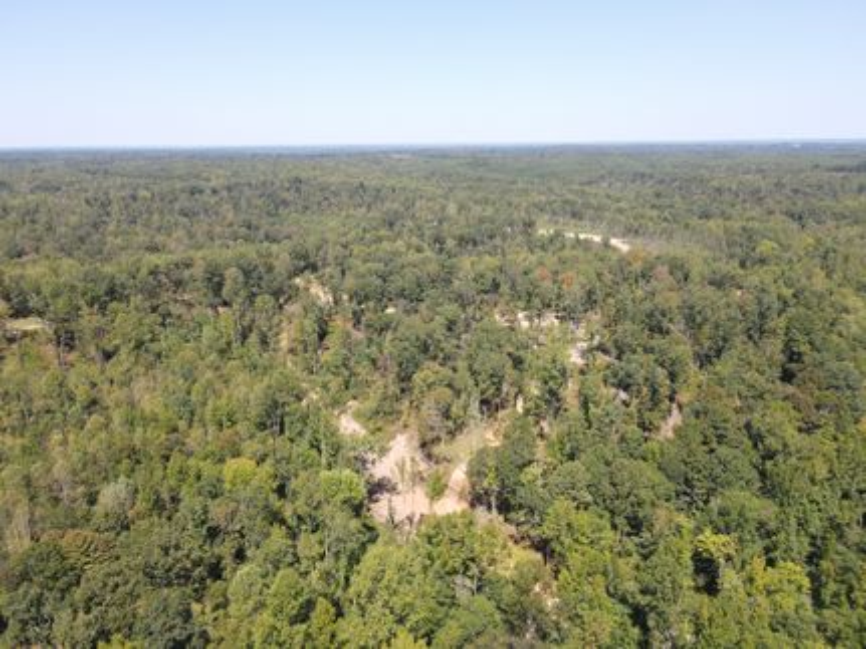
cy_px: 324
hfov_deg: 71.6
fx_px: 600
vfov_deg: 56.8
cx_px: 433
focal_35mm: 24
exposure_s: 1/320
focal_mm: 4.5
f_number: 2.8
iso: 100
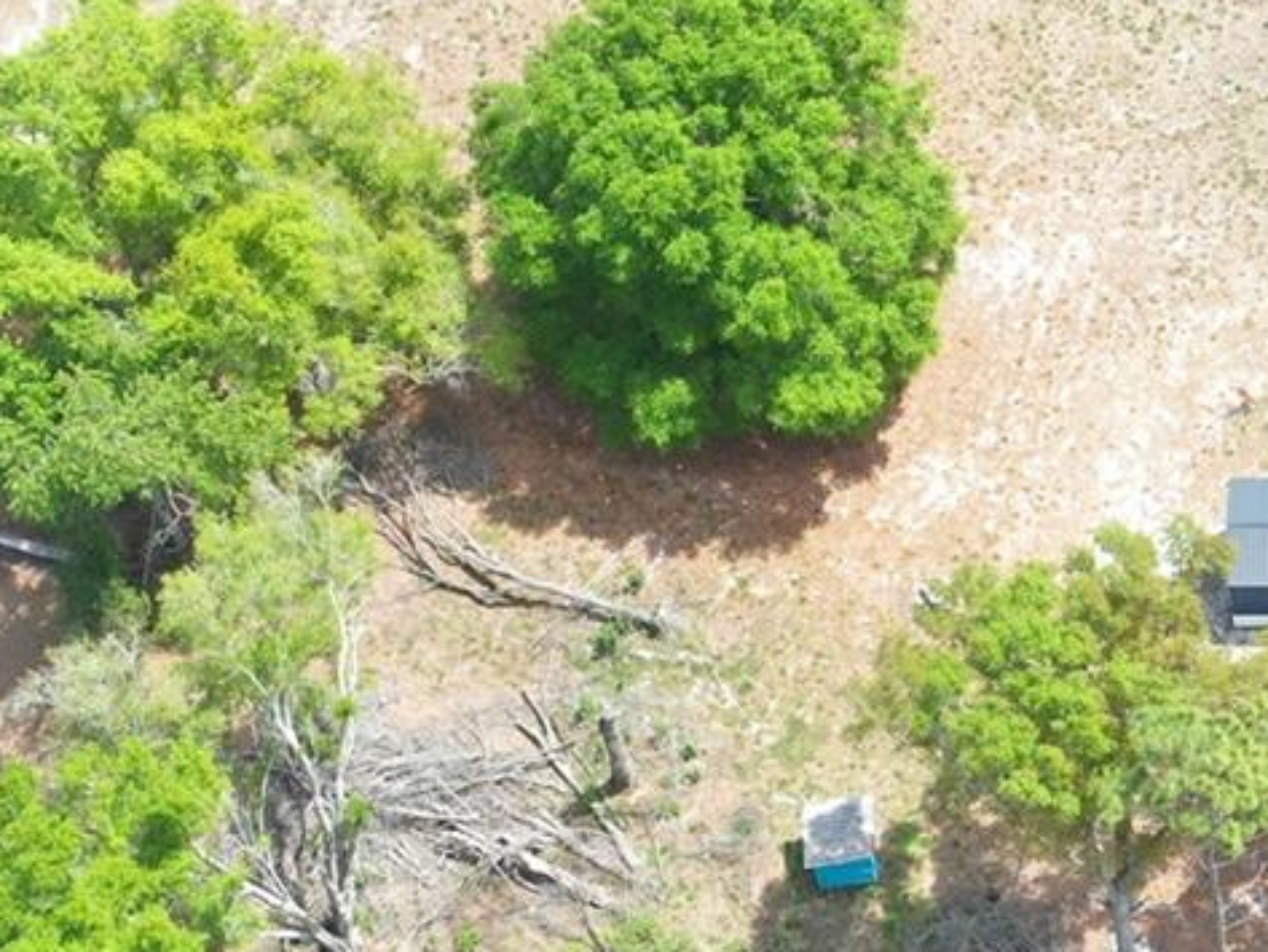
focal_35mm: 91
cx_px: 1255
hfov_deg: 20.9
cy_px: 719
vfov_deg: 16.2
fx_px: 3334
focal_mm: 10.26
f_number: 4
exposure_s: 1/320
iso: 100
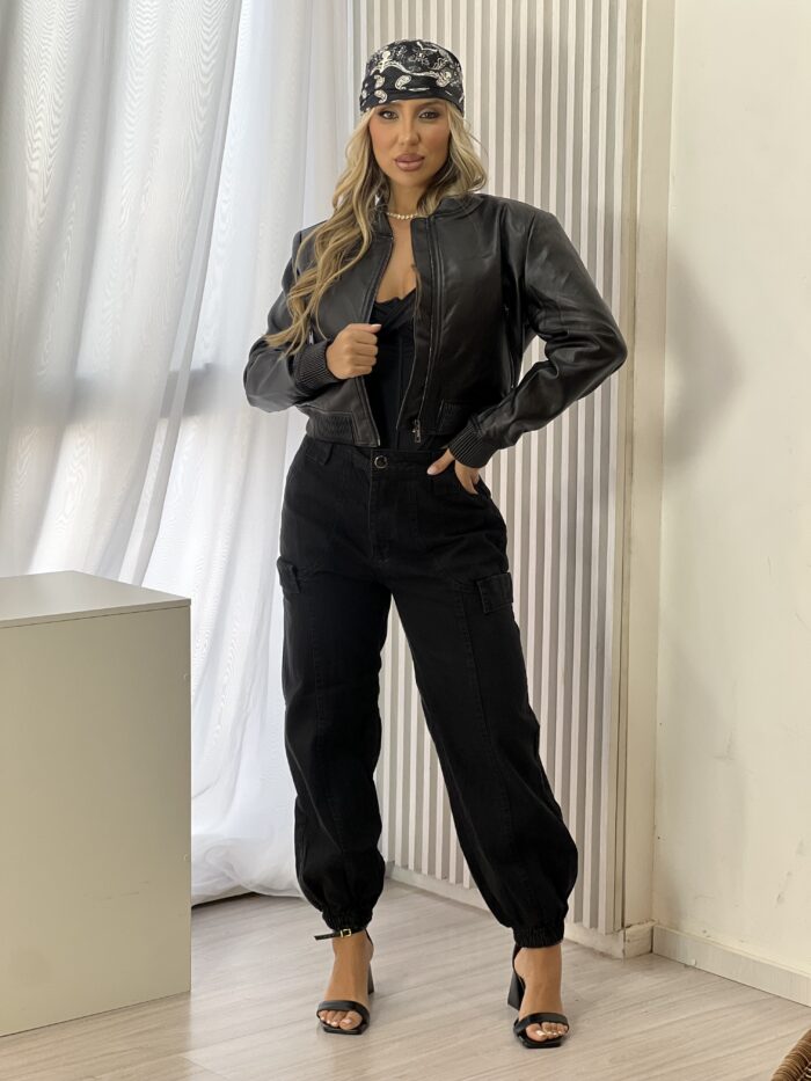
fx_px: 2405
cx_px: 406
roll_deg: +0.3
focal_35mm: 77
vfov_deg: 25.3
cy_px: 540
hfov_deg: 19.1
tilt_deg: -6.2
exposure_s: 1/120
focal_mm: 9
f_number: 2.8
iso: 80
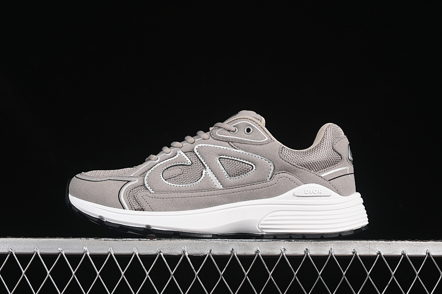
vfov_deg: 18.2
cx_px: 221
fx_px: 921
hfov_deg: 27.0
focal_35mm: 75
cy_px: 147
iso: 160
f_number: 7.1
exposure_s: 1/80
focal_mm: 50
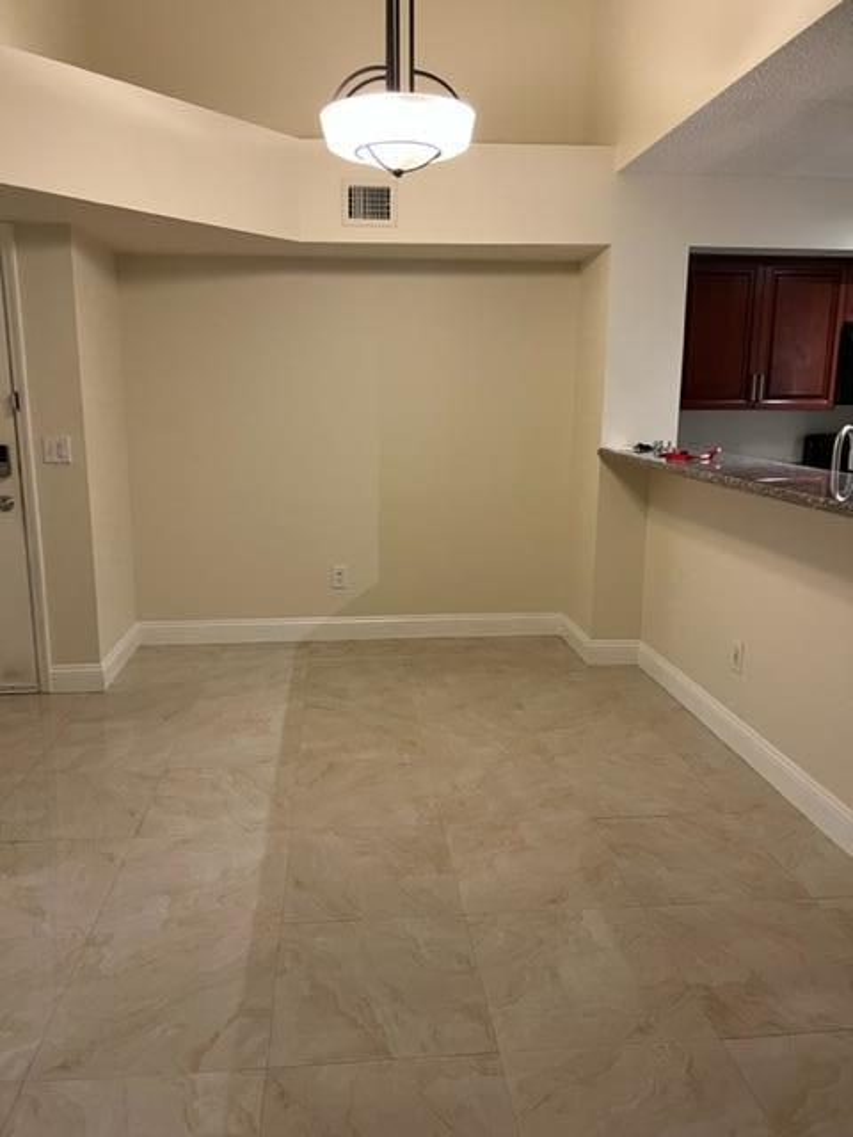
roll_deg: -0.3
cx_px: 426
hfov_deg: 53.1
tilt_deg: -8.4
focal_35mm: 26
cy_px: 568
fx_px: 854
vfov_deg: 67.3
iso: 250
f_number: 1.5
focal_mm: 5.7
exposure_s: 1/60
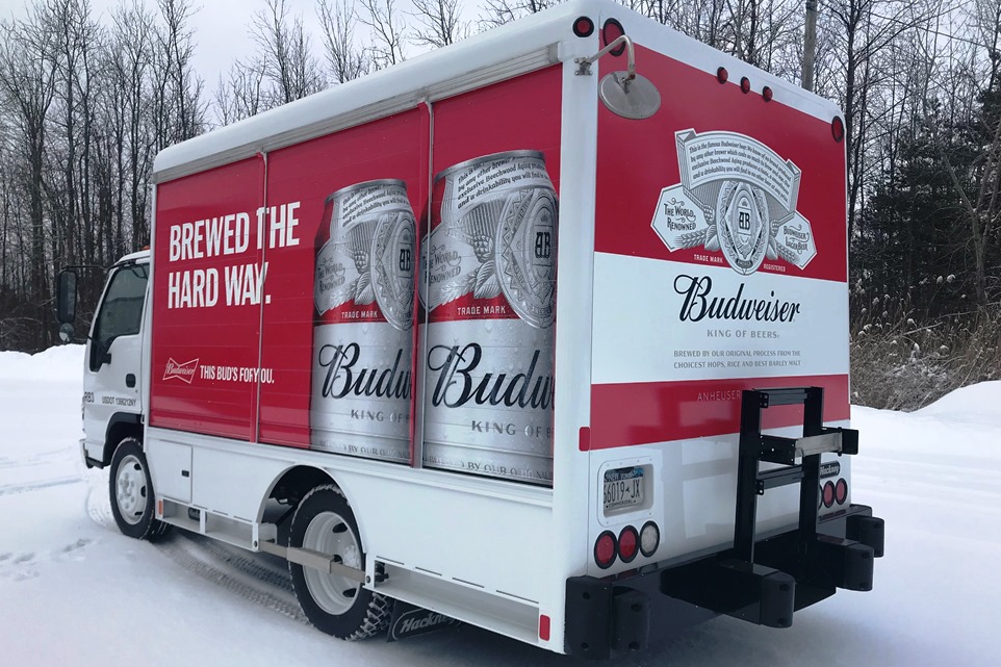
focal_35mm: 31
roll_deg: +0.4
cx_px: 482
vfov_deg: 42.3
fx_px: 862
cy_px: 342
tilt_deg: +1.0
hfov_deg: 60.3
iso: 20
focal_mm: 3.99
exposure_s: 1/1709
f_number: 1.8
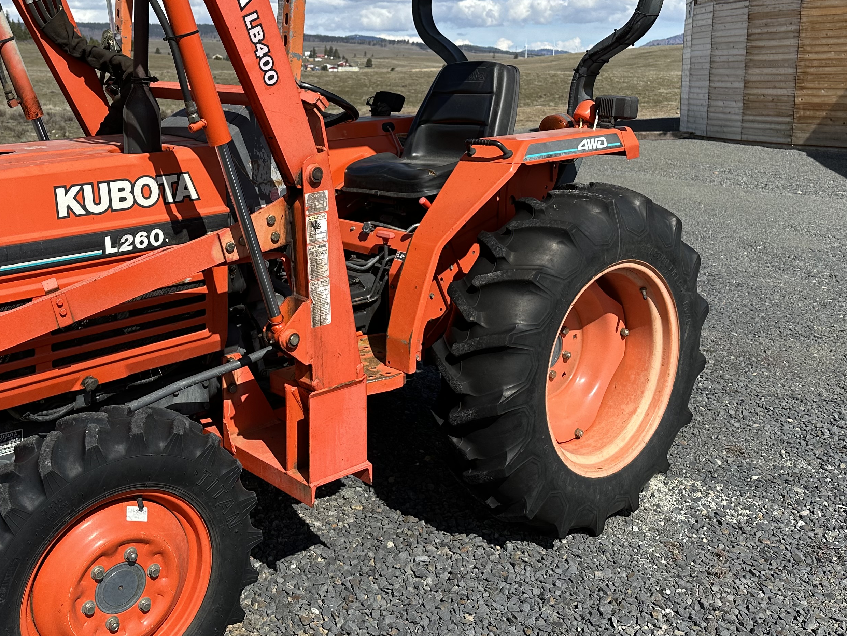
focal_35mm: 39
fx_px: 954
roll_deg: -0.3
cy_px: 217
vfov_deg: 36.5
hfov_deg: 47.4
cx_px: 318
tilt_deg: -8.7
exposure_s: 1/5525
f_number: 1.78
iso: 80
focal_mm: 6.86
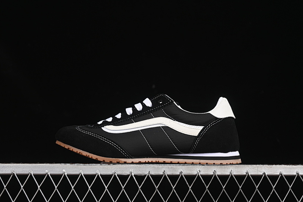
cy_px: 101
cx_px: 152
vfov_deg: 18.2
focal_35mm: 75
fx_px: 631
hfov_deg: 27.0
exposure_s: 1/60
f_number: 6.3
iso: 160
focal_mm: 50
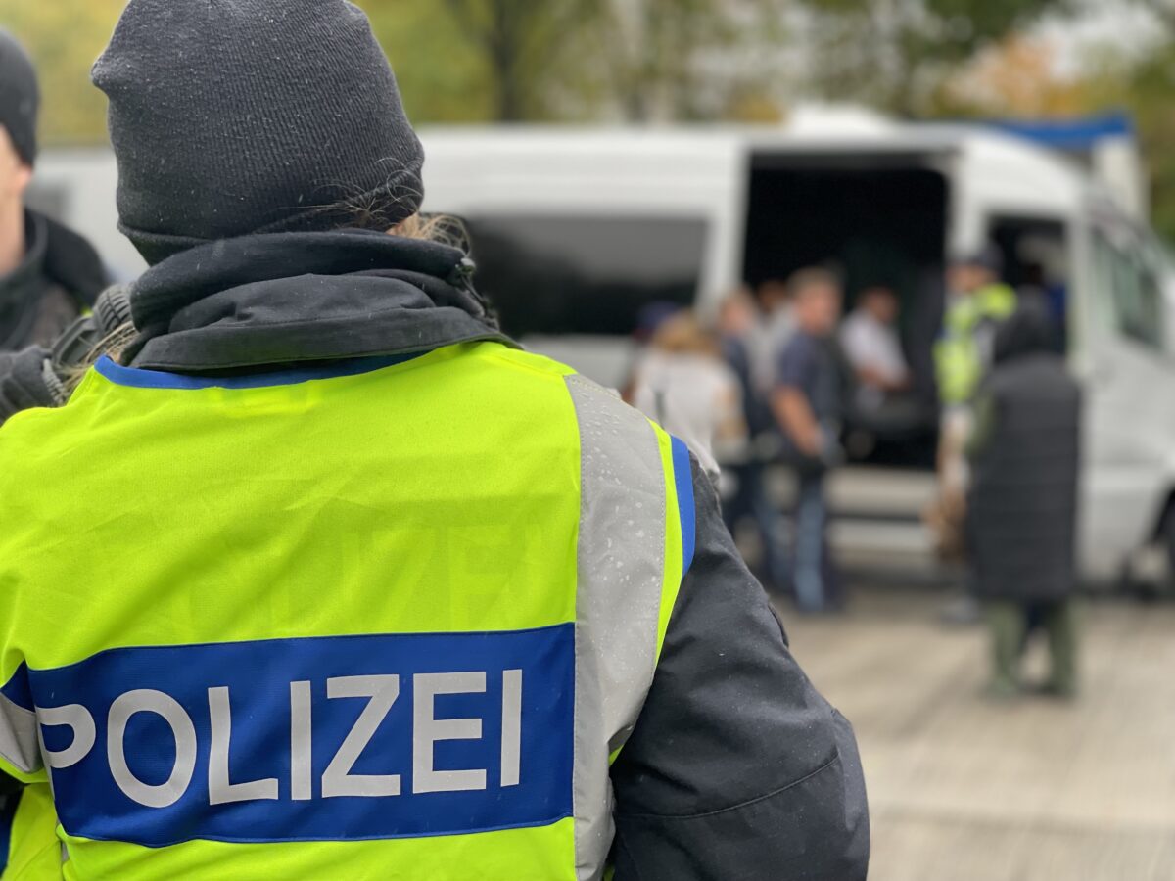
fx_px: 2172
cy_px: 440
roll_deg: +1.3
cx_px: 588
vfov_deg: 22.9
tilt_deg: -3.3
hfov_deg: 30.3
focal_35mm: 64
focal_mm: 7.5
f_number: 2.2
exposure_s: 1/121
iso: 25
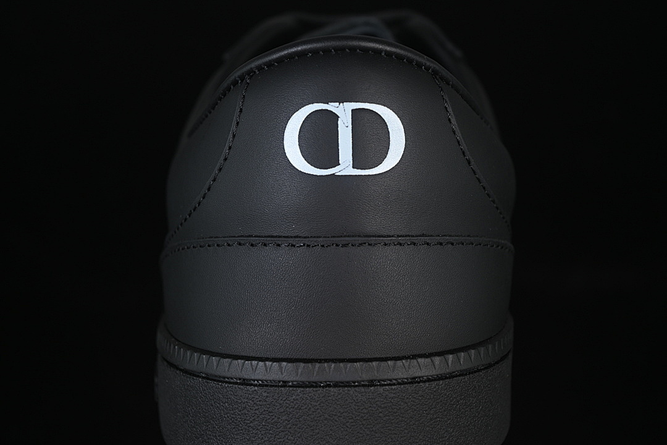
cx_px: 334
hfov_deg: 27.0
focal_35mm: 75
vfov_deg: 18.2
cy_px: 222
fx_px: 1389
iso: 160
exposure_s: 1/40
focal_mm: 50
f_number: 6.3
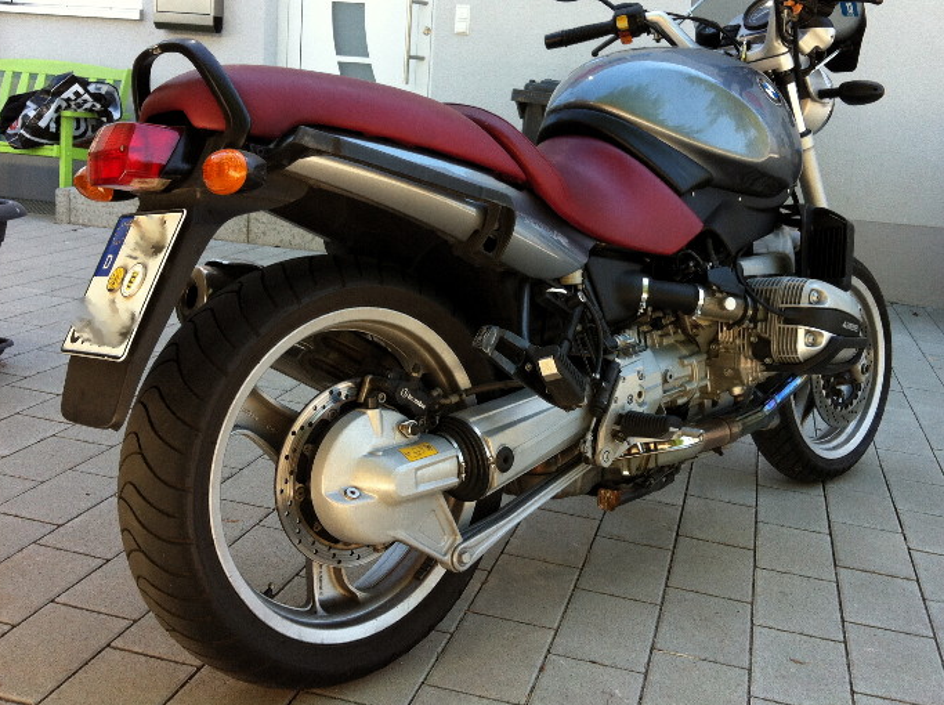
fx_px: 1116
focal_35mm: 41
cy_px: 302
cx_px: 502
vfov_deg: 35.0
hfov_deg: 45.8
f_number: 2.8
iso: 80
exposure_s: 1/120
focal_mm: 3.85
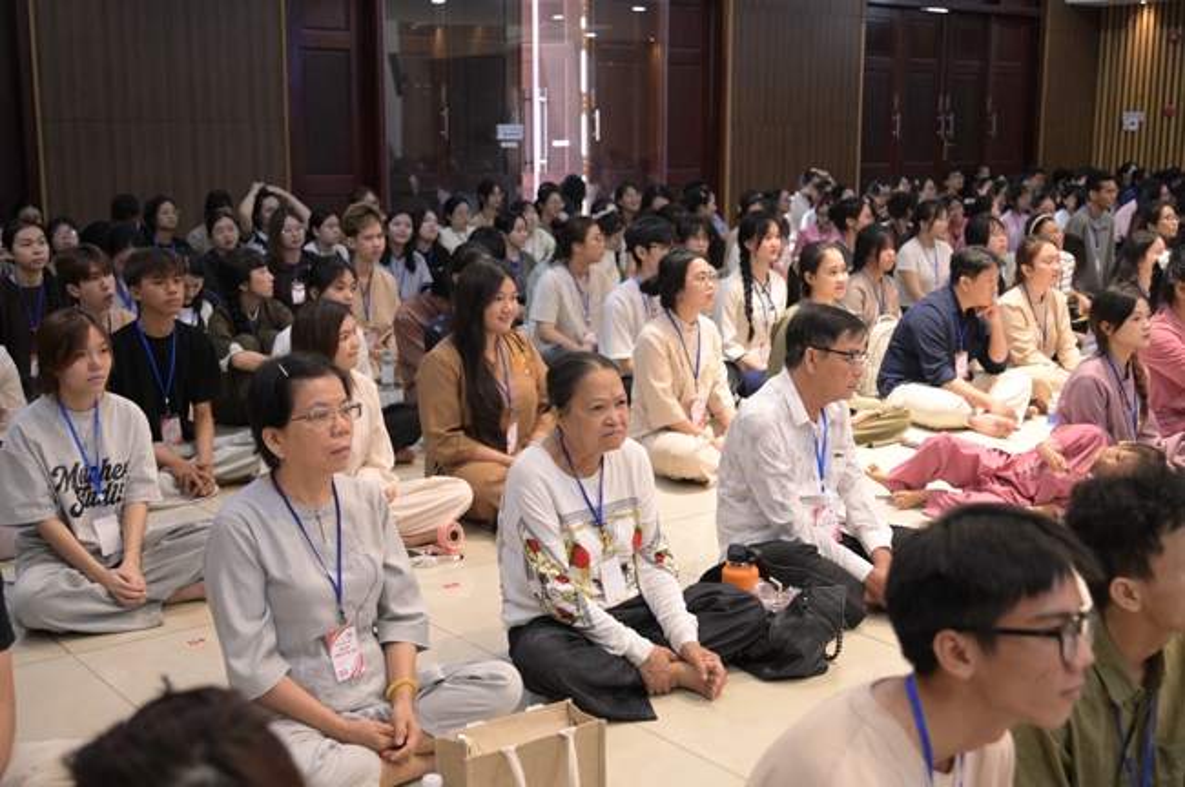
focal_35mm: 40
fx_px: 1315
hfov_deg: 48.5
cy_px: 394
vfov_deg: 33.3
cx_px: 592
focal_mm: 40
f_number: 4
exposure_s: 1/125
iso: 4000
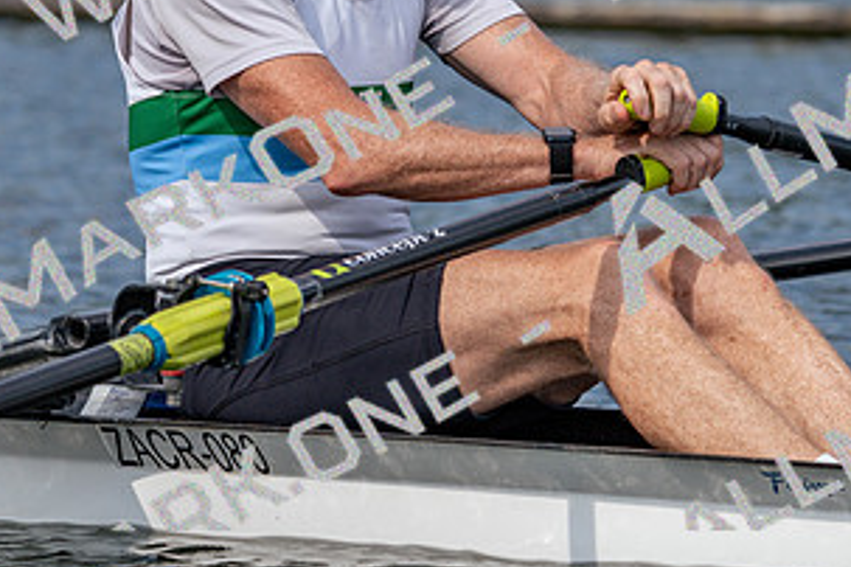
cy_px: 49
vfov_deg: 3.6
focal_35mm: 383
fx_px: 9053
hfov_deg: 5.4
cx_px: 371
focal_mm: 200
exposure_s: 1/1600
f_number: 5.6
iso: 250
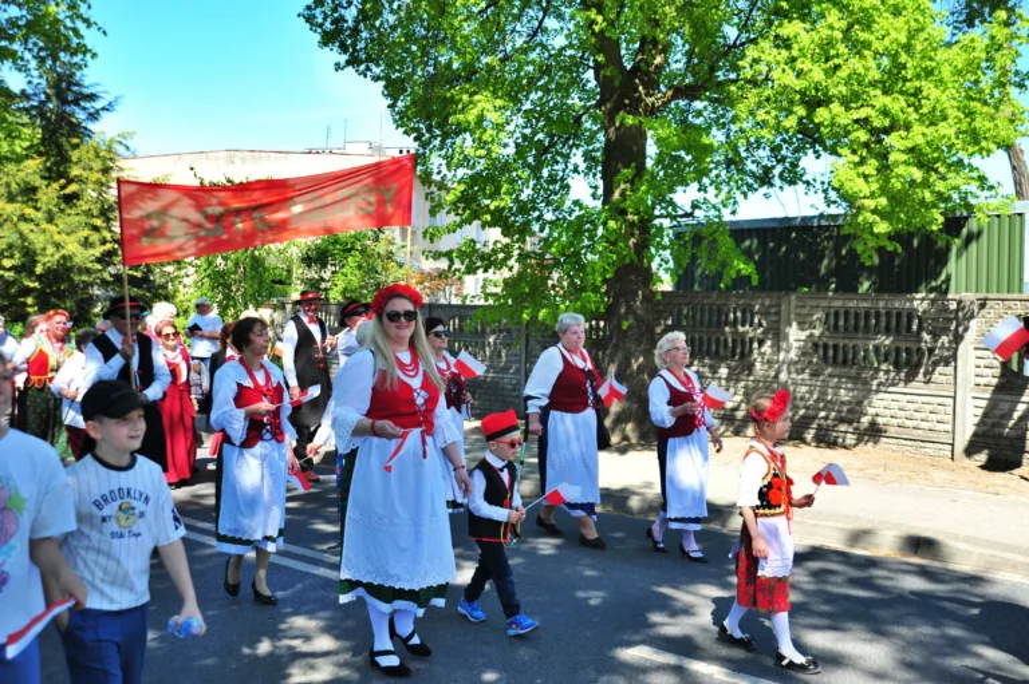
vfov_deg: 35.0
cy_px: 342
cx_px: 514
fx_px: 1085
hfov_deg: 50.7
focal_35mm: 38
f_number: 4
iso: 250
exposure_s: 1/500
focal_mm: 38
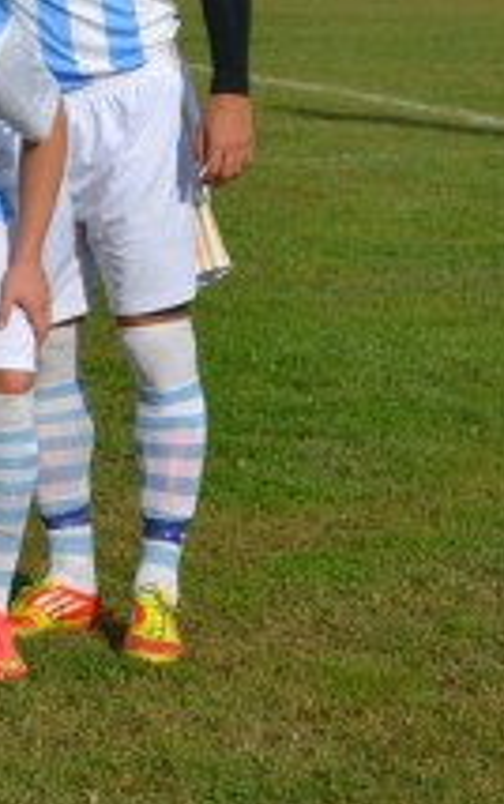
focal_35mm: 207
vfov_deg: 10.1
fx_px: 4543
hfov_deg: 6.1
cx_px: -707
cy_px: 39
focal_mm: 44
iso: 360
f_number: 7.1
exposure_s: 1/2000
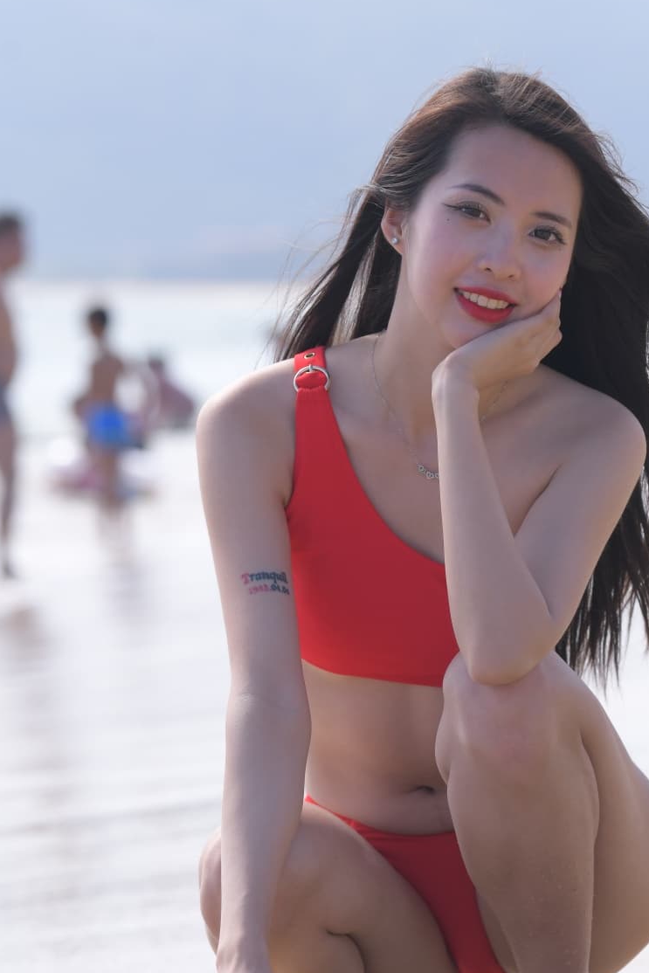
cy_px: 564
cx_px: 466
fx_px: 5677
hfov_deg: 6.5
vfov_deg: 9.8
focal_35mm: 210
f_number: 5
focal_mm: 130
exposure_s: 1/1000
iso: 280
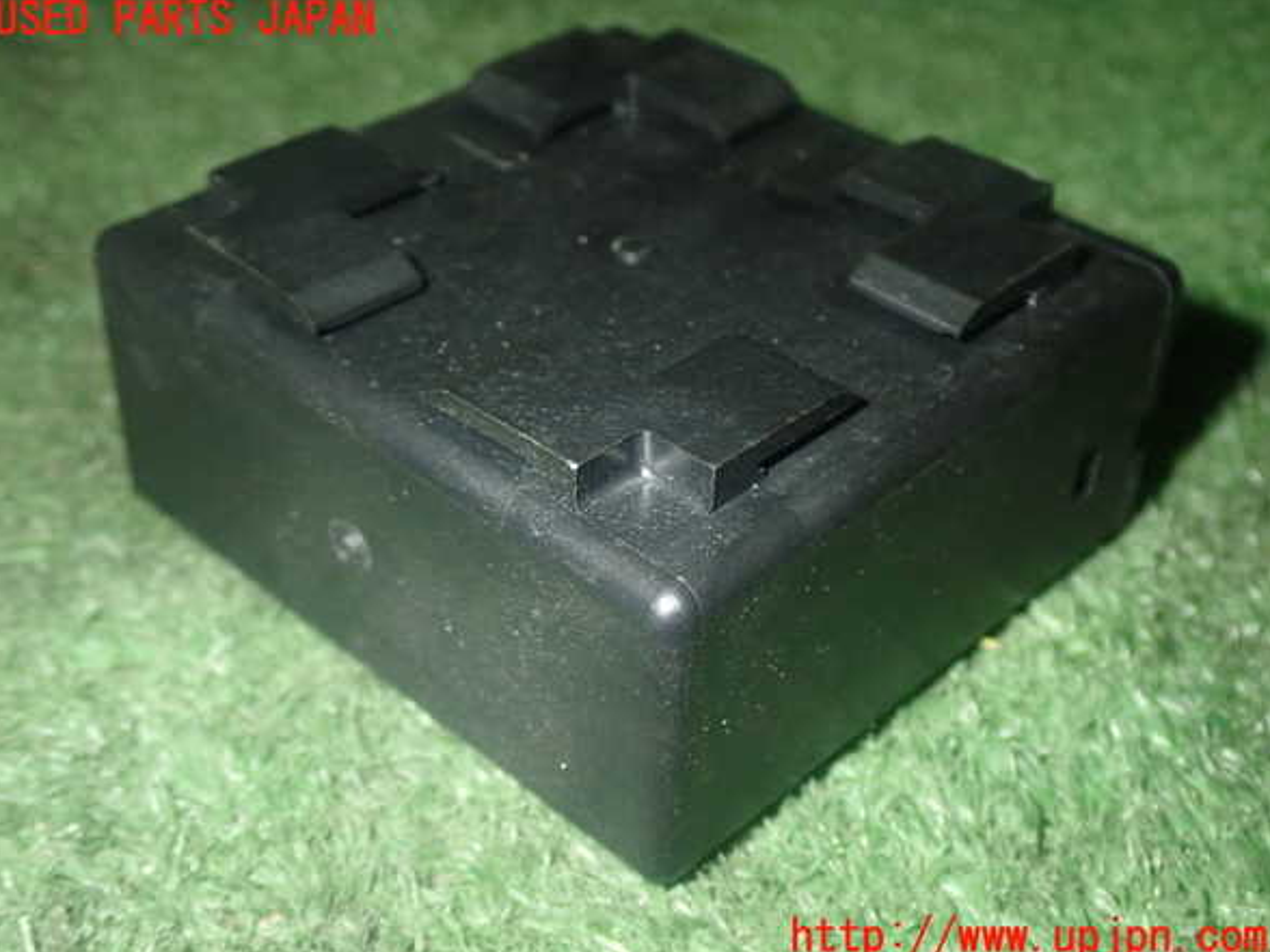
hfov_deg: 37.5
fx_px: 1871
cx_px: 631
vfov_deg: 28.6
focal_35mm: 51
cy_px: 479
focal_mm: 9.01
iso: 800
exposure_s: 1/50
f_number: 9
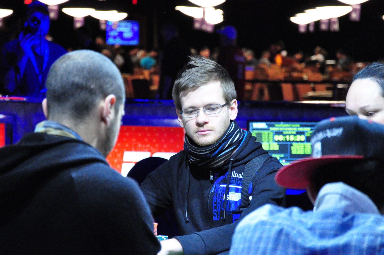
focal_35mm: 158
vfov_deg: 8.7
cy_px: 128
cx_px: 192
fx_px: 1678
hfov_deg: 13.1
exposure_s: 1/80
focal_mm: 105
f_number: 5.6
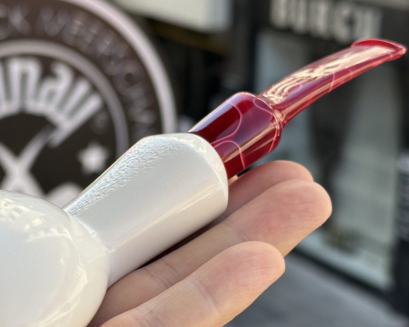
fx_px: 1089
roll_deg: +0.5
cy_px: 192
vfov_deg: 17.1
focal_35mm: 90
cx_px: 99
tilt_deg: -18.6
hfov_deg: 21.1
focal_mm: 6.86
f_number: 1.78
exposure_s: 1/638
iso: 64
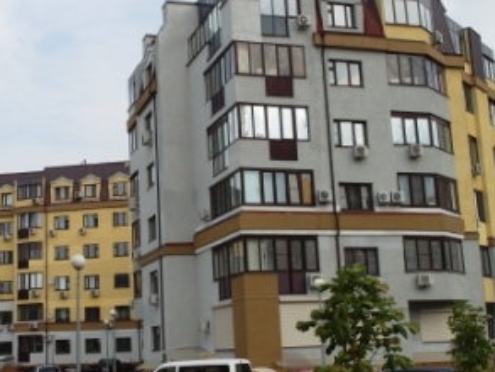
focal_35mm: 52
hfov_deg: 36.4
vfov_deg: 28.0
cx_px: 157
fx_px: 744
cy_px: 220
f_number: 3.5
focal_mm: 7.3
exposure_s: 1/750
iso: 80
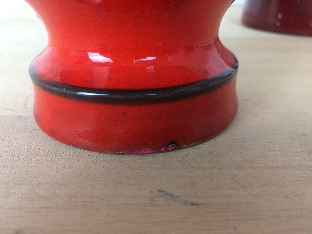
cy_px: 117
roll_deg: -0.1
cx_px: 156
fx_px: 261
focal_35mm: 29
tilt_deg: -27.4
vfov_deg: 48.2
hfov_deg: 61.7
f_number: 2.2
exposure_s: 1/33
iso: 100
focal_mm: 4.15
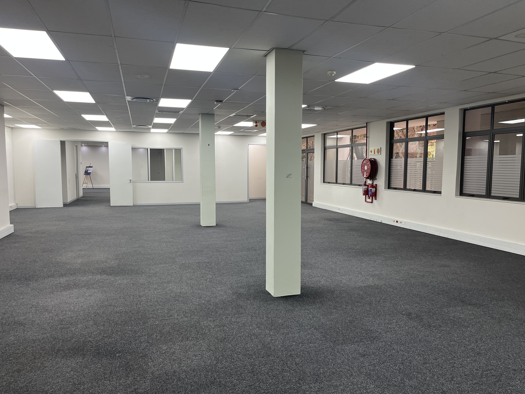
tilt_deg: -6.3
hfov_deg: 65.3
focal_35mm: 27
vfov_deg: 51.3
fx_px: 409
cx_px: 269
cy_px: 204
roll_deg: -0.7
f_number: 1.6
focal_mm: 5.1
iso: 125
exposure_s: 1/100
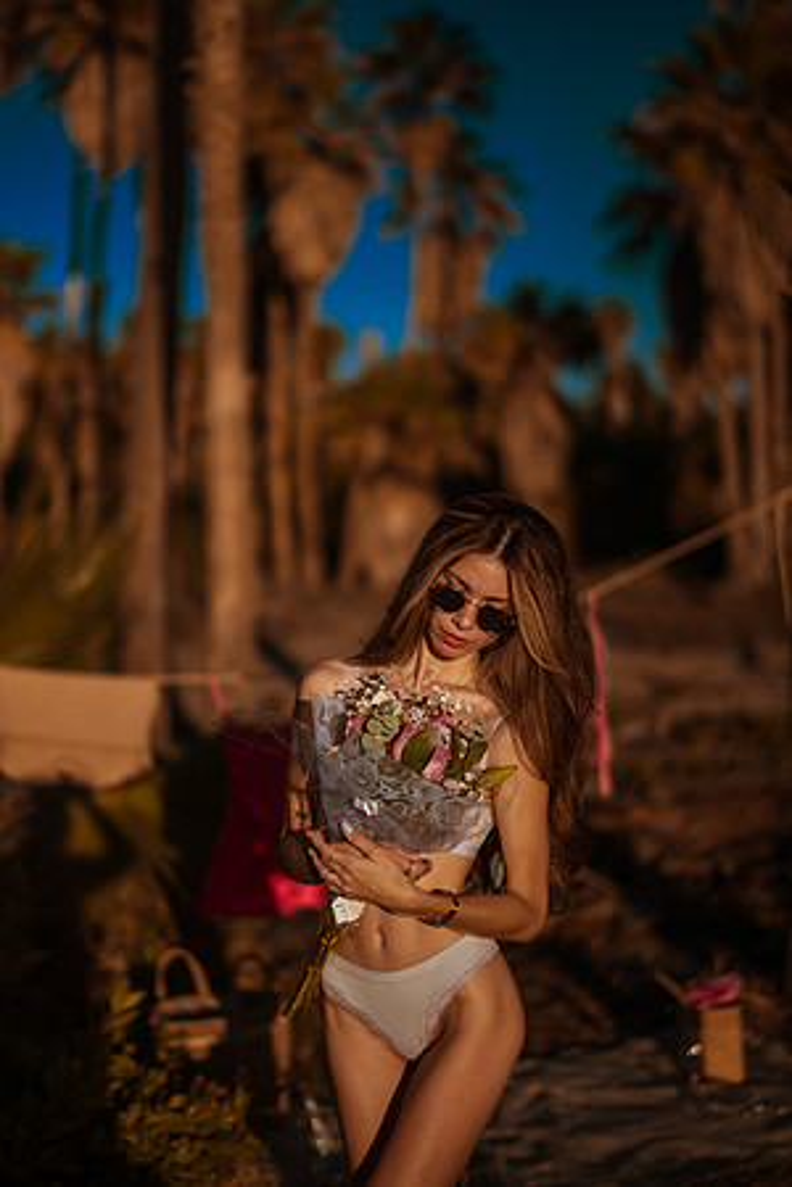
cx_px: 396
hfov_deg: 23.4
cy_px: 594
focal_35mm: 58
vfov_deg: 34.5
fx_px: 1914
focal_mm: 58
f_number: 1.4
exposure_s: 1/8000
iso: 50
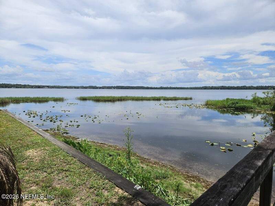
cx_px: 138
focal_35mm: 23
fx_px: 183
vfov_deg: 58.9
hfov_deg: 73.9
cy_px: 103
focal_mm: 5.4
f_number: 1.8
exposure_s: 1/5000
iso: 25
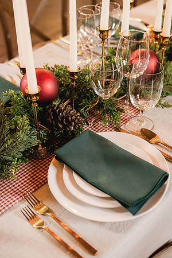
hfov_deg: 27.0
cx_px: 86
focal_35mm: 50
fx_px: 358
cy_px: 129
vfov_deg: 39.6
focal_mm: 50
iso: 400
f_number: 3.2
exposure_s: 1/80
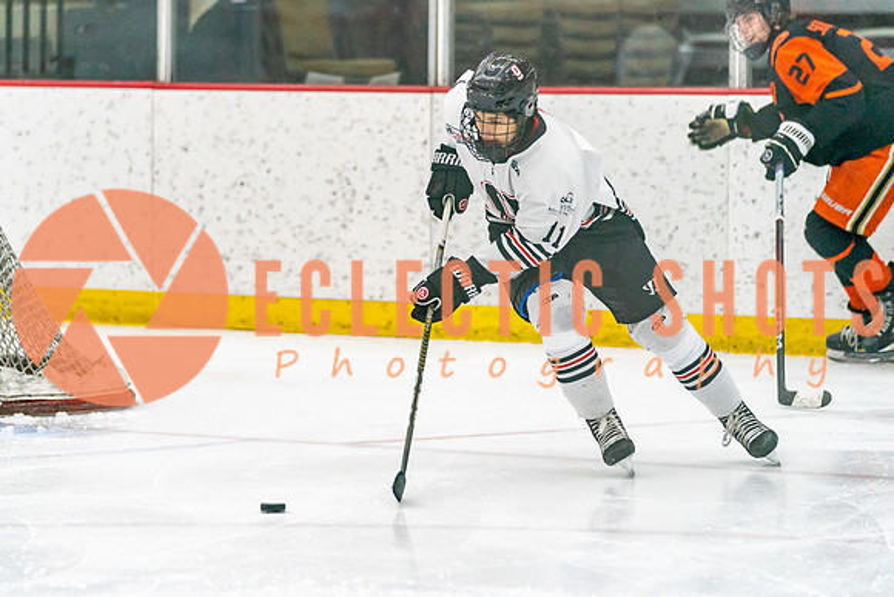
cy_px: 272
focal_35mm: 225
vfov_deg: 6.1
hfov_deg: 9.1
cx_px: 361
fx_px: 5591
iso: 3200
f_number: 2.8
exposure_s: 1/1250
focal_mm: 170
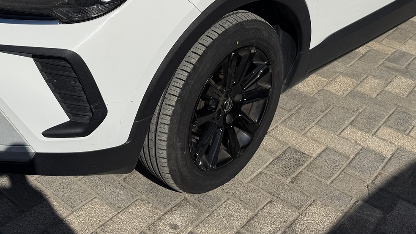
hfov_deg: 40.3
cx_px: 154
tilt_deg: -15.4
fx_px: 563
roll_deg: -5.2
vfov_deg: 21.8
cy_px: -48
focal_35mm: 51
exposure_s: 1/14286
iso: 80
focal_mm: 6.76
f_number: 1.78
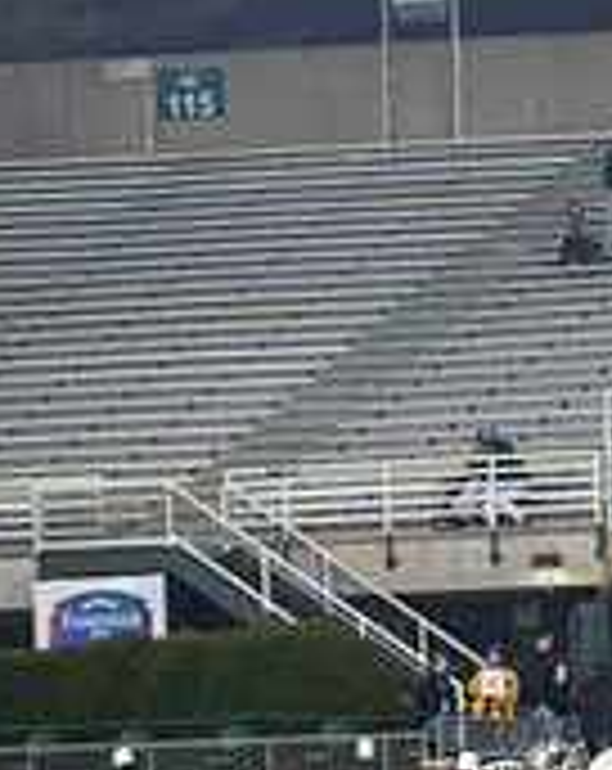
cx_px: 1174
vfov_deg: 6.7
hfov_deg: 5.3
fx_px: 6521
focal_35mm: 287
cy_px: 860
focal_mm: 90
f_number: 2.8
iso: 1000
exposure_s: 1/500
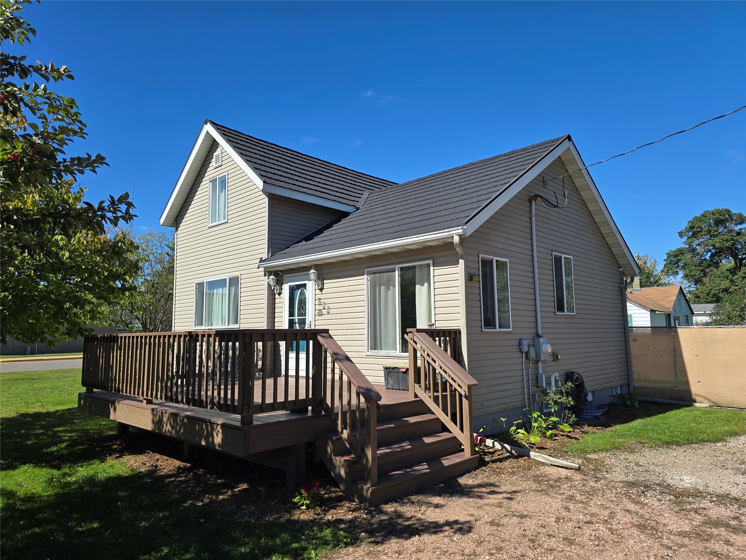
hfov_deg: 73.9
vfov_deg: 58.9
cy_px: 280
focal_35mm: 23
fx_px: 496
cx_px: 373
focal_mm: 6.3
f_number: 1.7
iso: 12
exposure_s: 1/647
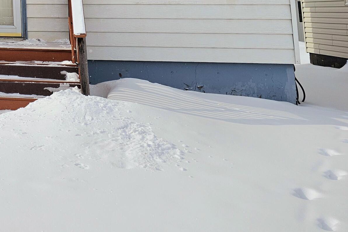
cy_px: -74
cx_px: -84
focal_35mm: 60
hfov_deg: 28.4
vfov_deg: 20.5
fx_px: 580
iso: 10
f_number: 1.7
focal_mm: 6.3
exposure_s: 1/2500
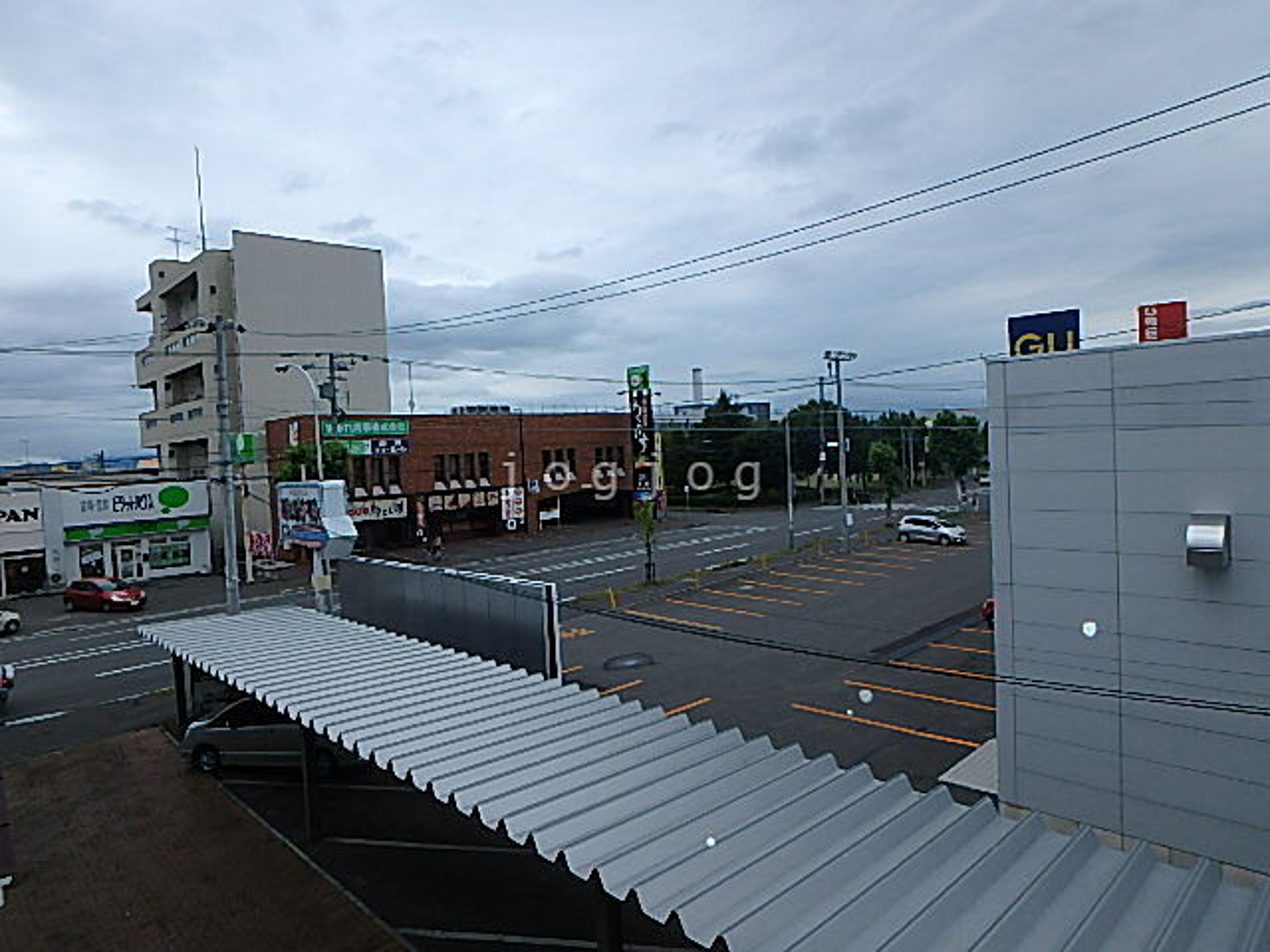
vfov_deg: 63.4
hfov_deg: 79.0
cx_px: 635
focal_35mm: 21
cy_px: 476
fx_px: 770
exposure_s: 1/500
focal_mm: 3.7
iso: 125
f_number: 3.5
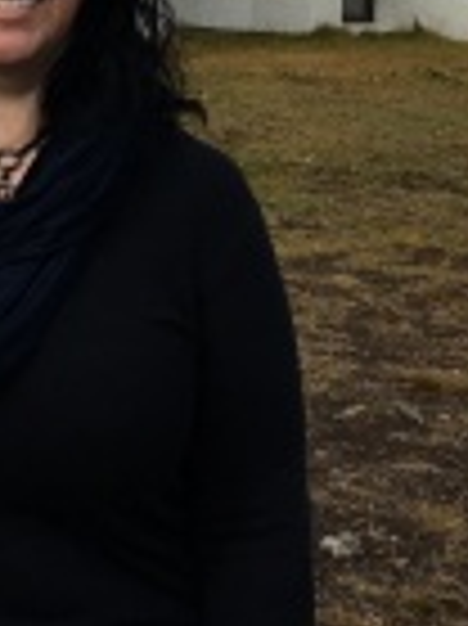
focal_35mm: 134
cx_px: 68
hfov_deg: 11.0
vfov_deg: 13.7
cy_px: -365
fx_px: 2419
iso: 25
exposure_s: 1/1374
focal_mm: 4.15
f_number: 2.2
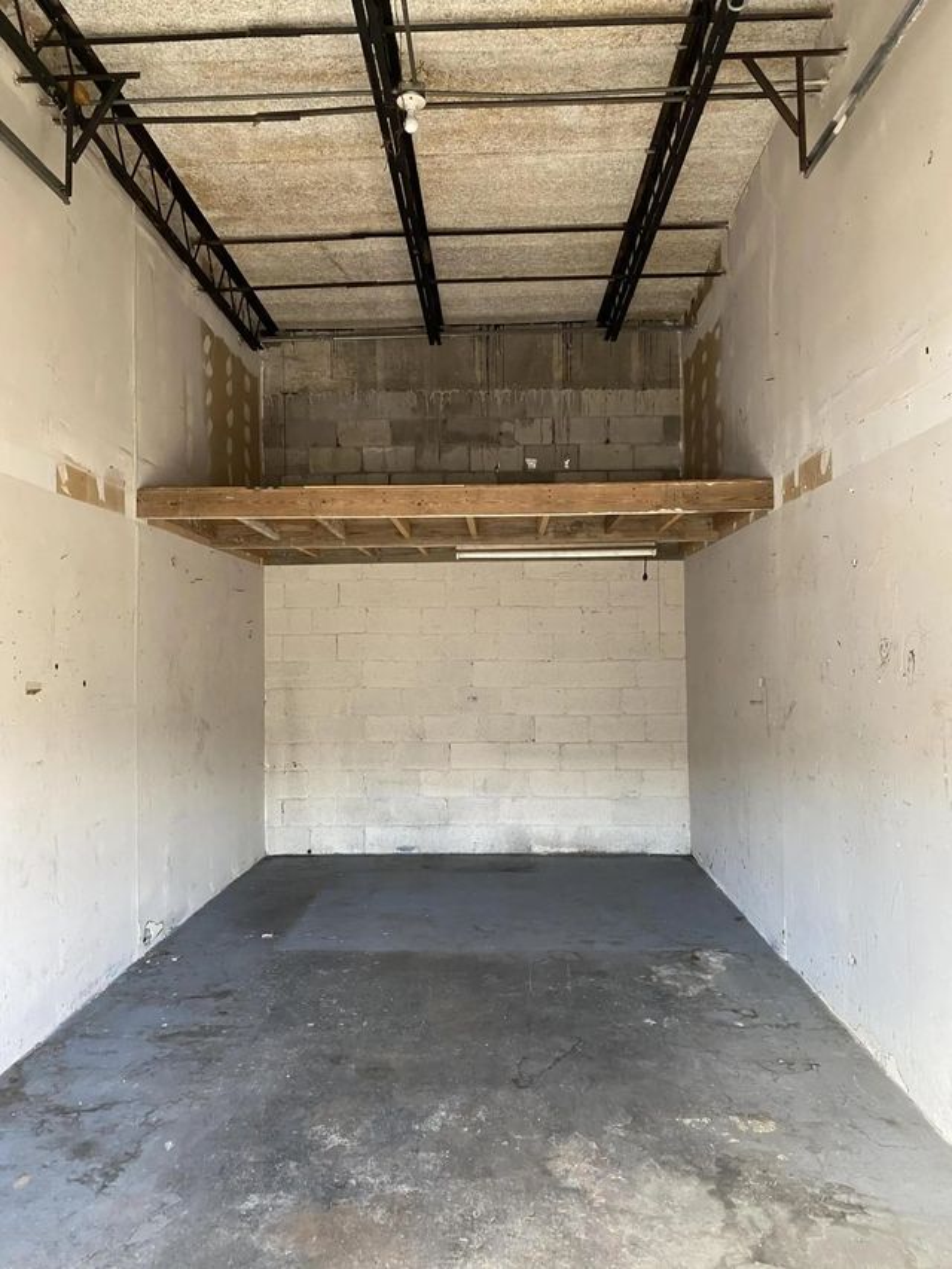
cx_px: 476
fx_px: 953
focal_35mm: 26
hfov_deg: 53.1
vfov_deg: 67.3
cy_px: 634
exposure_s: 1/73
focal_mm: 4.25
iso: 125
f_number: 1.8
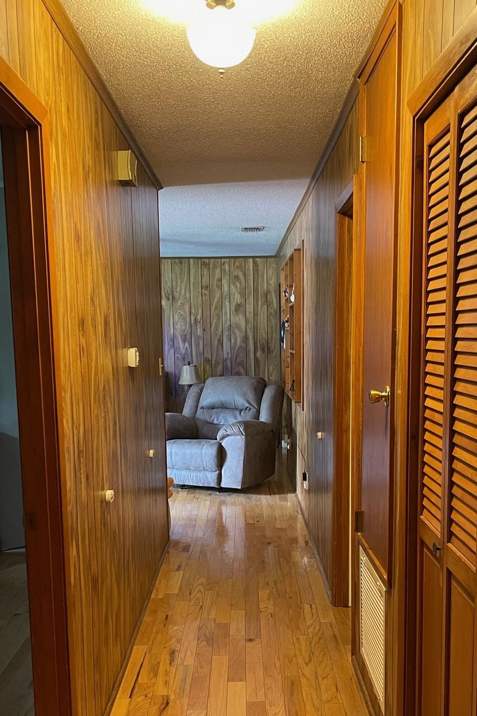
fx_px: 775
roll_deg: +0.3
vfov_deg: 49.1
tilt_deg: -8.6
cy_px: 449
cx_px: 254
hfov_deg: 34.2
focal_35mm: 39
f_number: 1.6
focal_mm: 5.1
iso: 500
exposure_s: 1/40
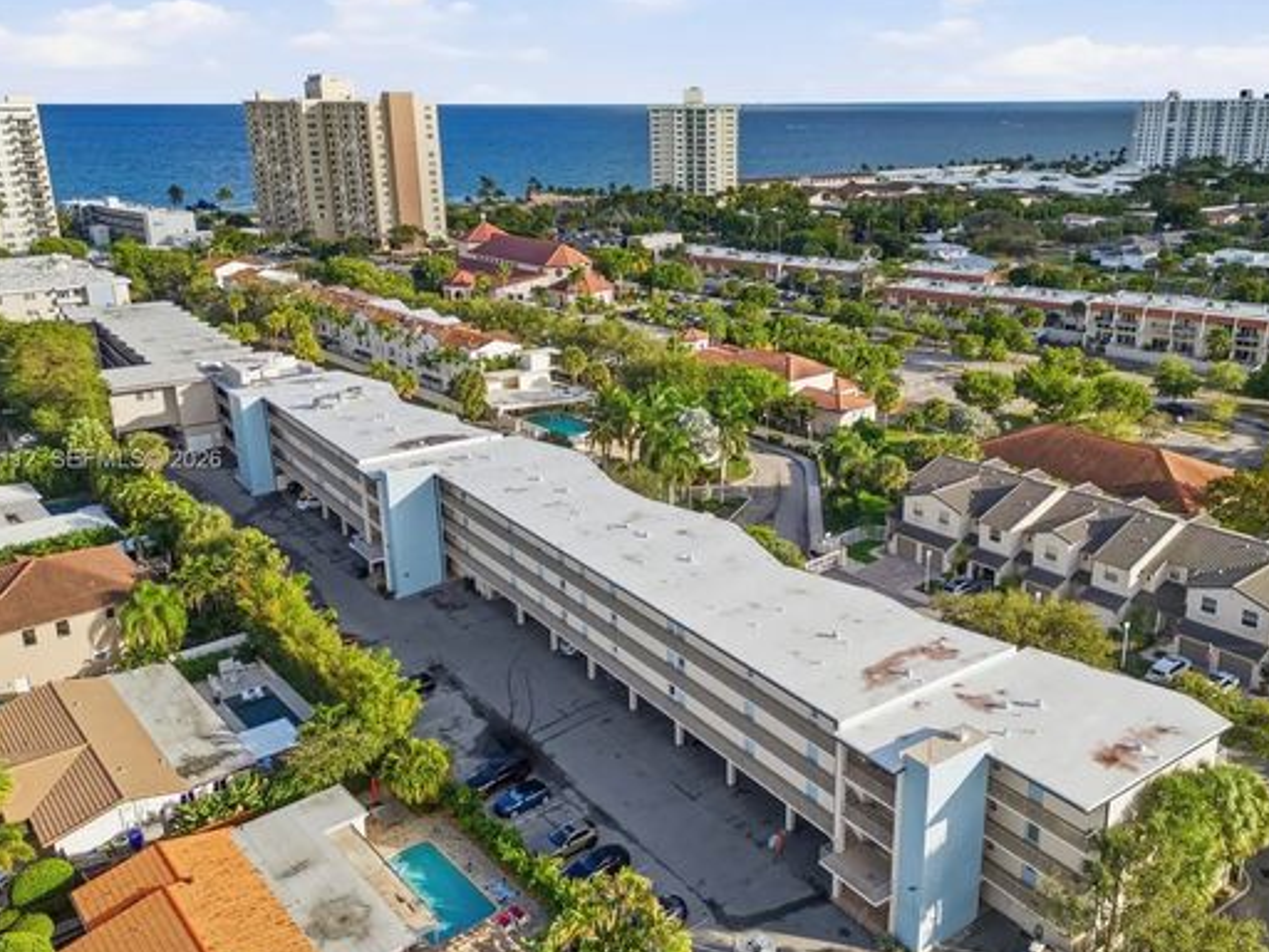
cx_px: 706
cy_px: 461
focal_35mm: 30
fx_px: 1100
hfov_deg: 59.8
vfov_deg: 46.8
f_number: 1.7
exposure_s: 1/4000
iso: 100
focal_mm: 6.7
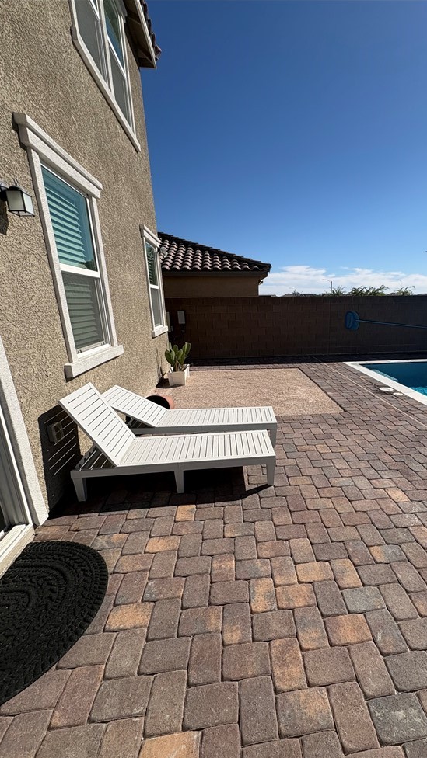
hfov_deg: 65.8
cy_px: 397
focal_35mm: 16
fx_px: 322
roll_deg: +0.5
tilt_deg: -15.7
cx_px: 273
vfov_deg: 99.3
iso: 50
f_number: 2.2
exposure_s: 1/3717
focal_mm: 2.22
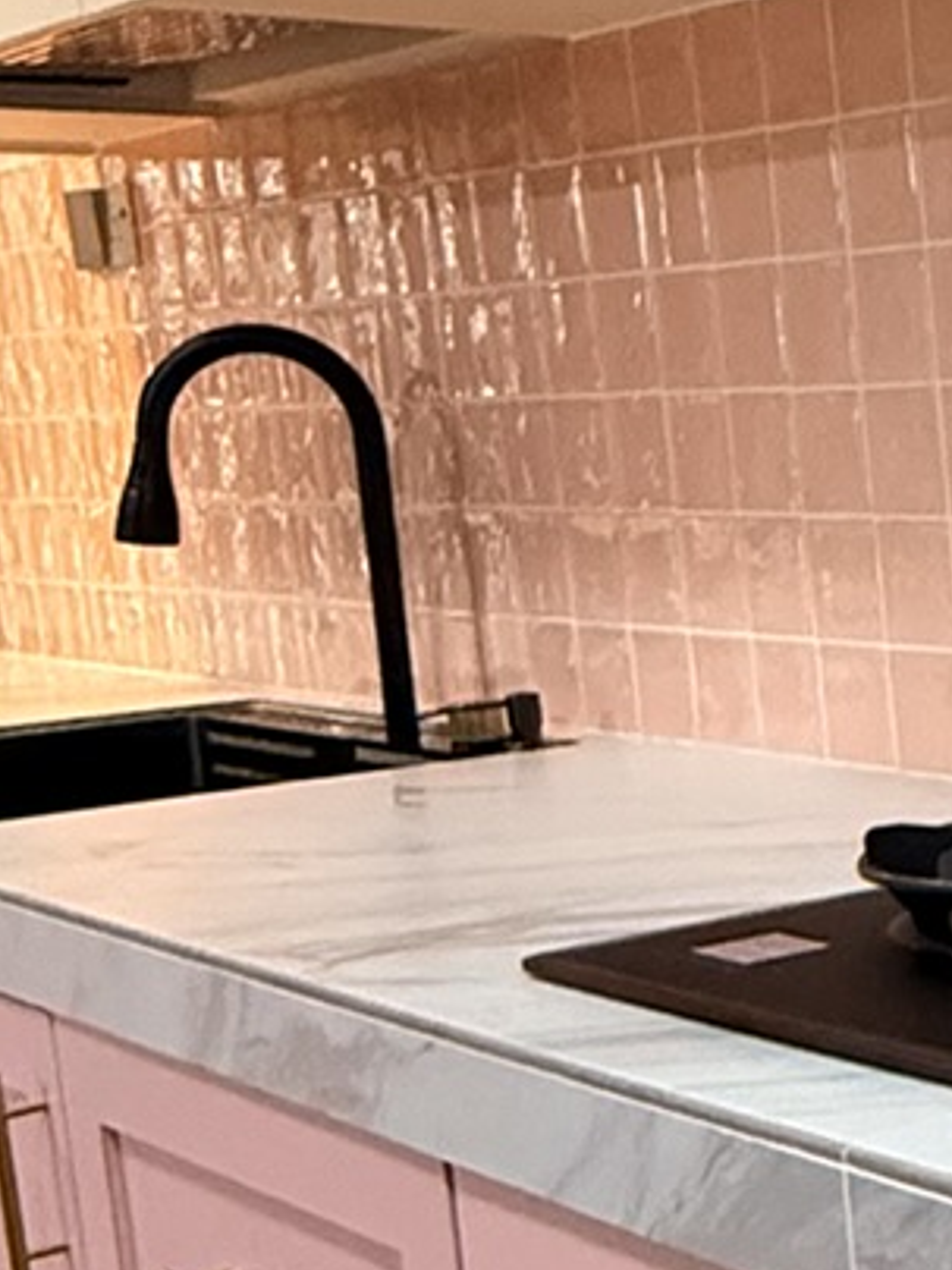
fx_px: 2603
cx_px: 1706
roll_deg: +1.5
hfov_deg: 17.1
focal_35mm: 71
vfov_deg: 27.3
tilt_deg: -8.3
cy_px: 786
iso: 640
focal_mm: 2.22
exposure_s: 1/50
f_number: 2.2
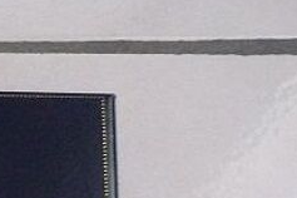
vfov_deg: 10.4
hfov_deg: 15.9
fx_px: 1015
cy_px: 376
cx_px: -71
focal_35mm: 123
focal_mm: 4.7
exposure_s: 1/25
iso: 400
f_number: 3.3
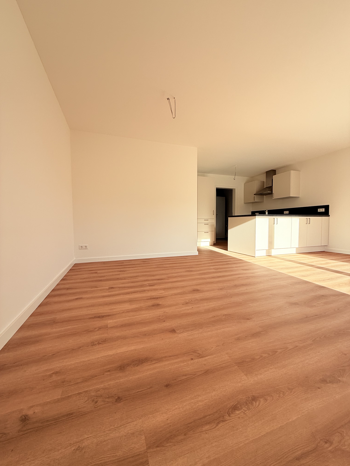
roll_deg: +0.2
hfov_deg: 85.7
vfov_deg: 102.1
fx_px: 189
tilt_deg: -2.6
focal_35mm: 14
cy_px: 233
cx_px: 175
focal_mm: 2.22
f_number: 2.2
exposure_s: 1/242
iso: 64
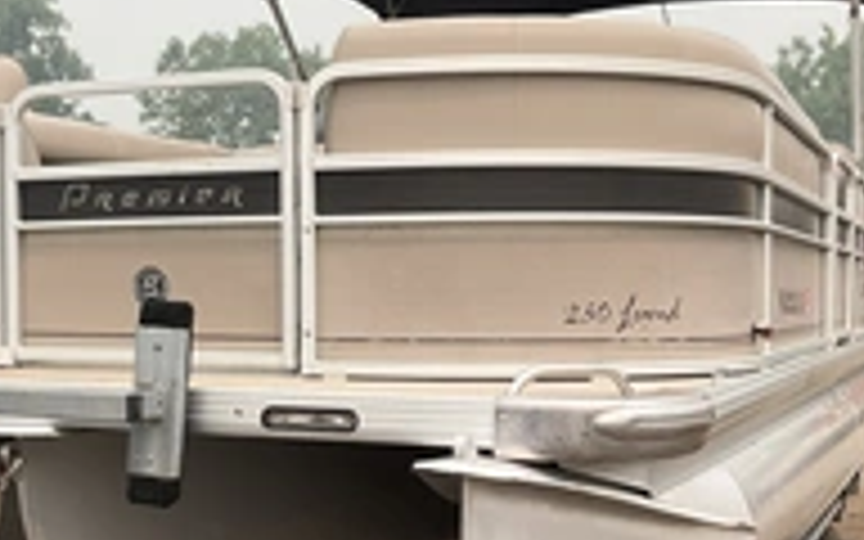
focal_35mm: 64
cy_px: 333
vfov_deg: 20.3
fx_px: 1507
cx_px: 189
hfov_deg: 31.3
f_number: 1.8
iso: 25
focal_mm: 3
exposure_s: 1/1786
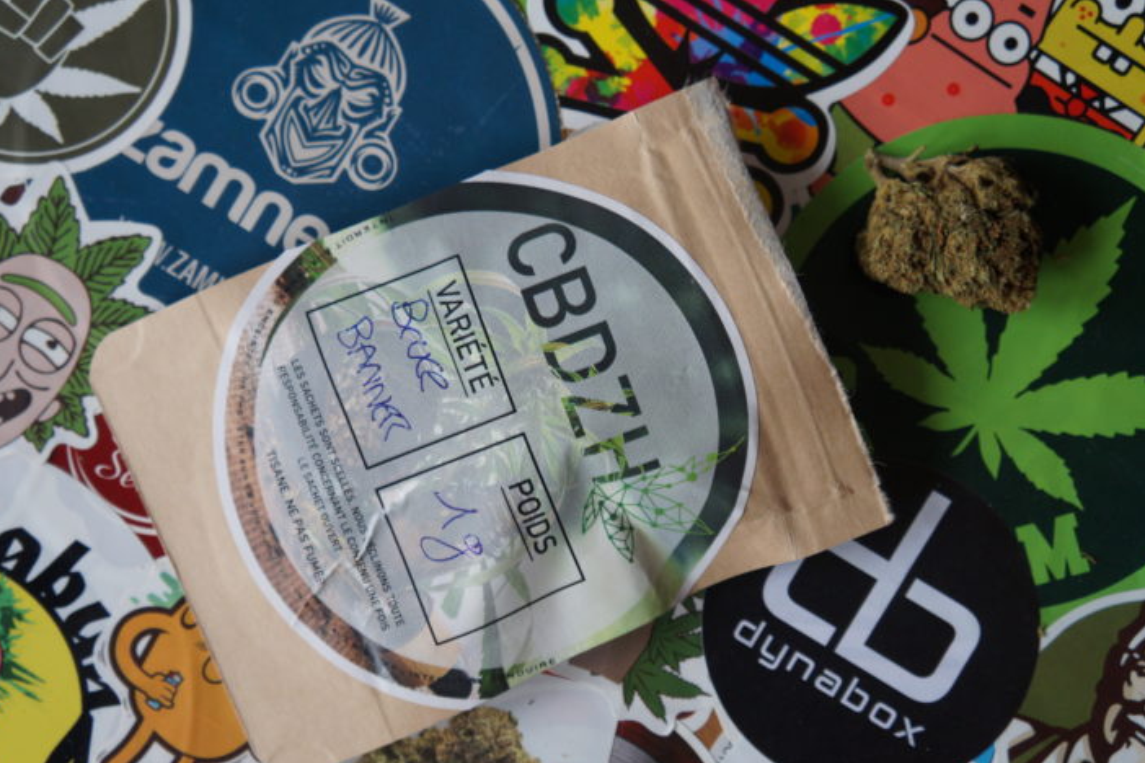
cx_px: 535
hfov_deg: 41.5
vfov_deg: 28.3
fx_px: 1512
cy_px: 402
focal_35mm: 48
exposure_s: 1/160
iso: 400
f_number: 4
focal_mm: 29
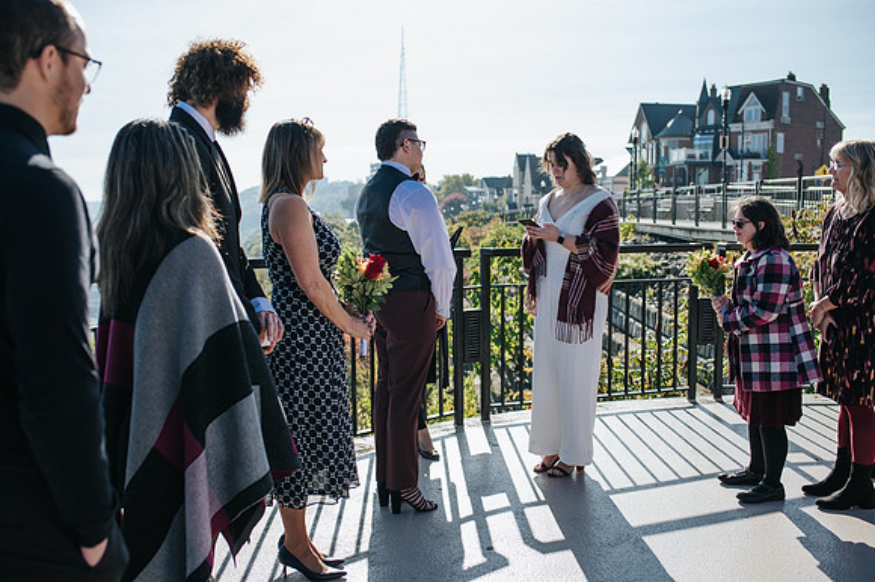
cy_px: 291
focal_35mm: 35
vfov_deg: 37.8
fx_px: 850
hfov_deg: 54.5
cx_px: 438
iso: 100
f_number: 3.2
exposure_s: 1/1000
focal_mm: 35
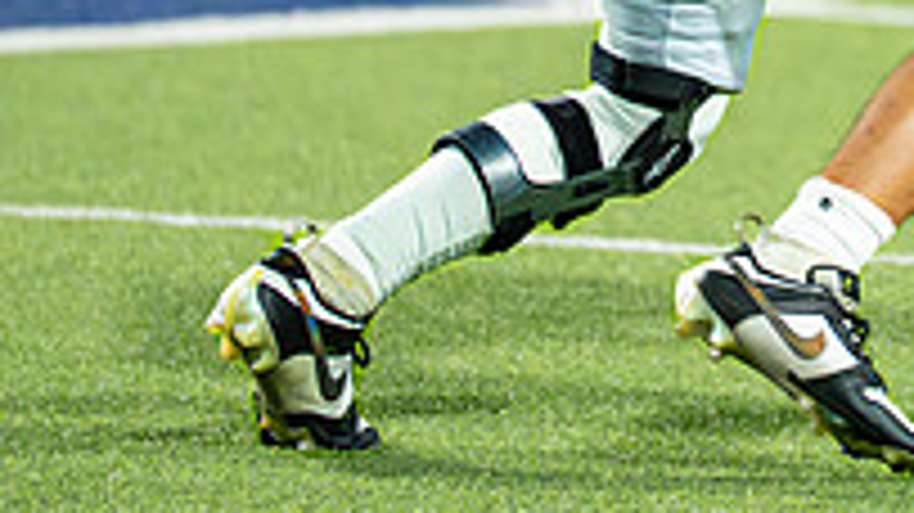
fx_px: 18218
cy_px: -244
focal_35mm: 752
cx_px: 1187
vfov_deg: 1.6
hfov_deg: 2.9
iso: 3200
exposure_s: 1/1600
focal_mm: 200
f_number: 2.8
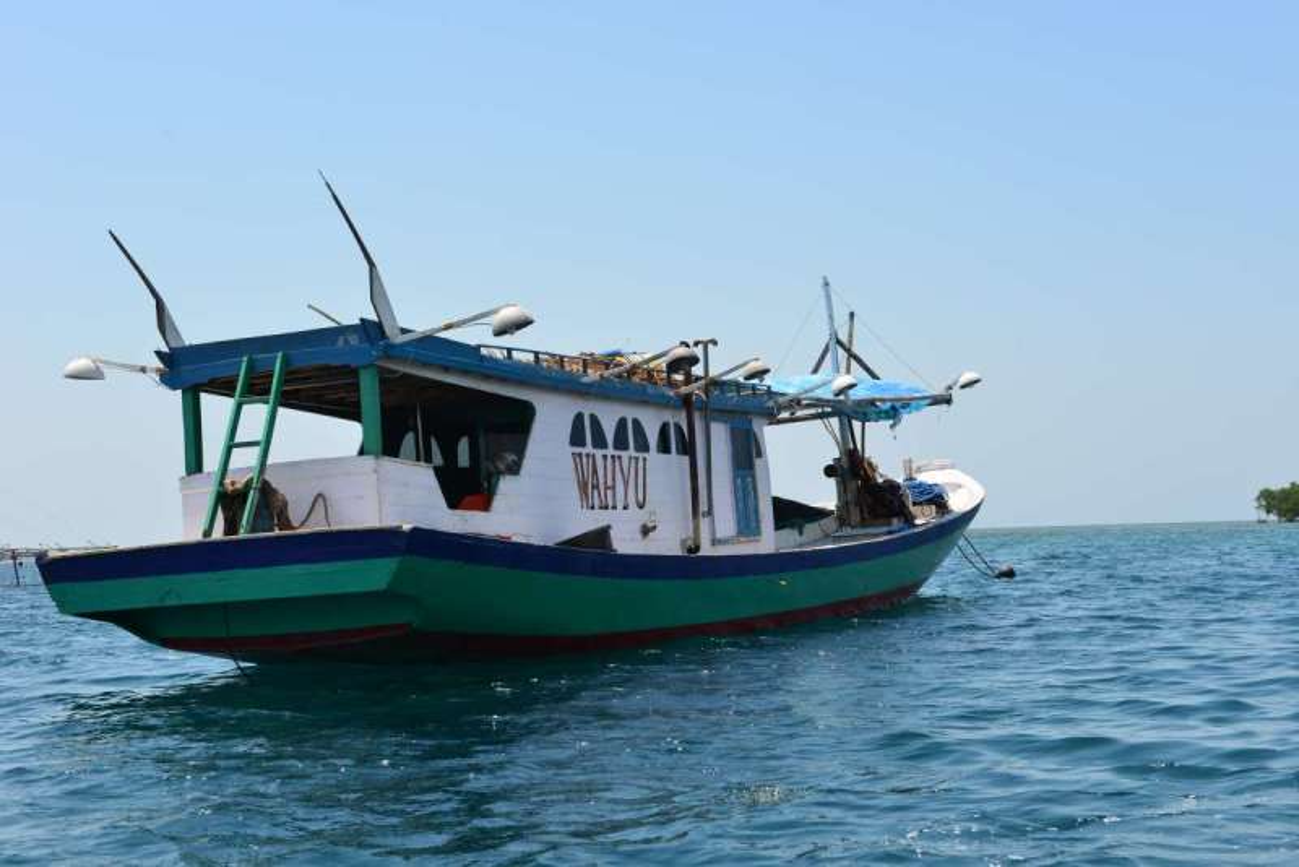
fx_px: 1877
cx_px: 650
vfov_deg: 26.0
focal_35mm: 52
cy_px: 434
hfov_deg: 38.2
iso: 250
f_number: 10
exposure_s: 1/400
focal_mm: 52
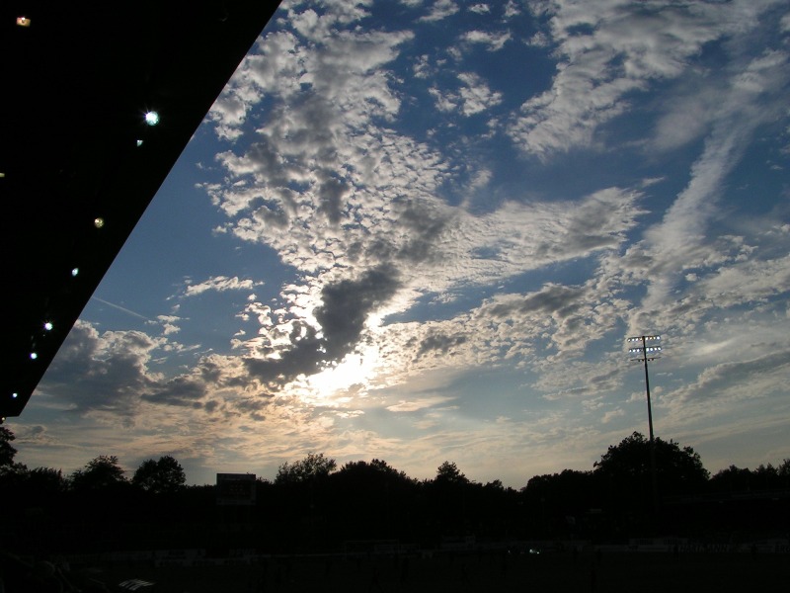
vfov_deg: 37.7
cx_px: 395
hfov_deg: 49.0
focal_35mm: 38
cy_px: 296
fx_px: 867
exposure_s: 1/1000
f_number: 8
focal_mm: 5.8
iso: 50
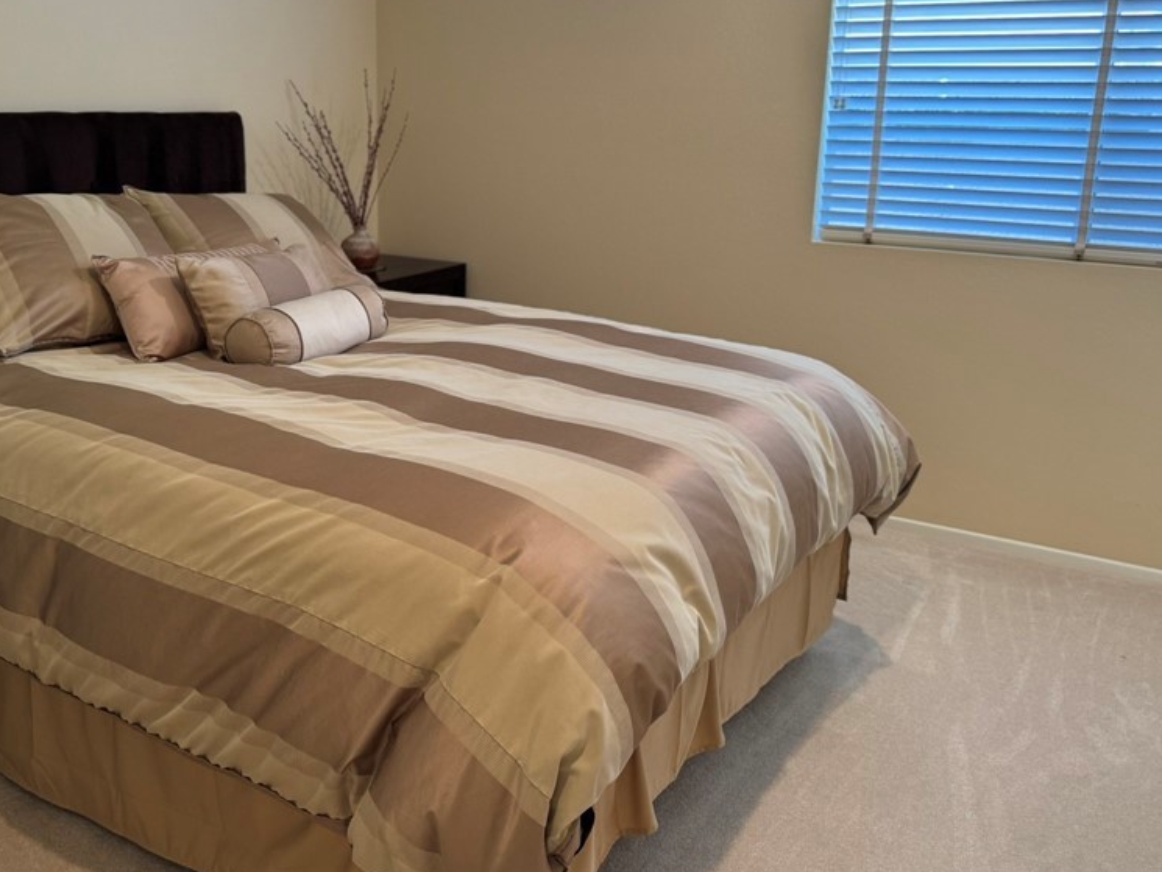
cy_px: 354
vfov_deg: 42.8
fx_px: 1108
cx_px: 465
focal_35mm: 33
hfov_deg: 54.9
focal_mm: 6.76
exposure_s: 1/60
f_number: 1.78
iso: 160
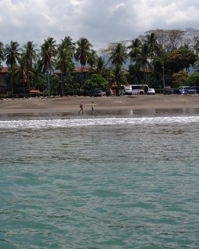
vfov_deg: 25.5
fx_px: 545
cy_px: 67
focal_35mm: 74
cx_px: 26
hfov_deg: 20.3
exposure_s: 1/3067
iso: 50
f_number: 2.4
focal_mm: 4.28
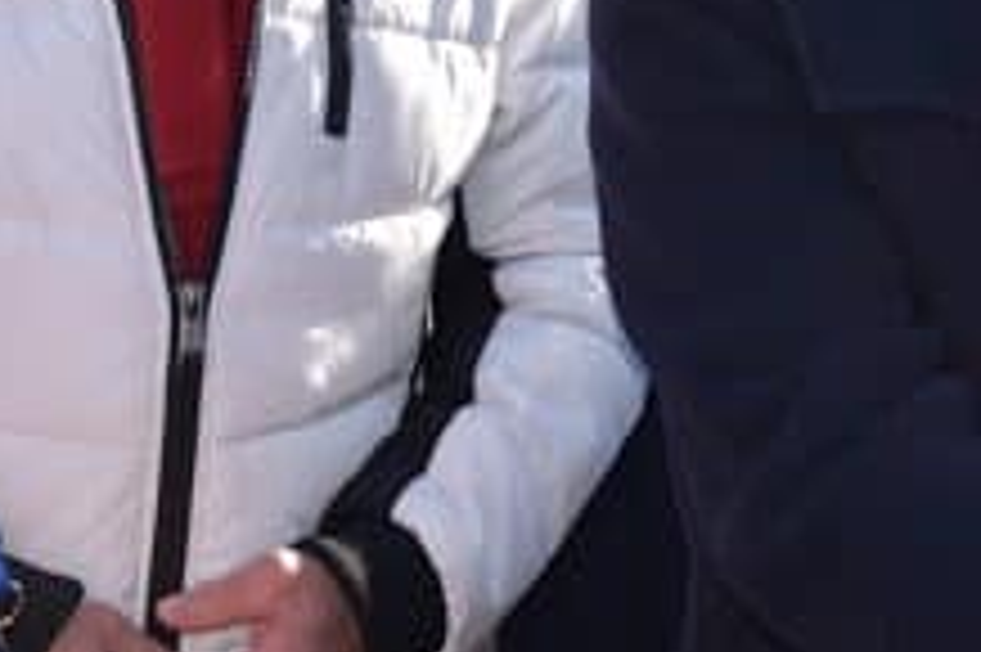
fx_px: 3594
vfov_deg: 10.1
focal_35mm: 132
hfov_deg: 15.3
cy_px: -211
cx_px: 968
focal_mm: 32
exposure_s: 1/200
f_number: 5.6
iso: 100
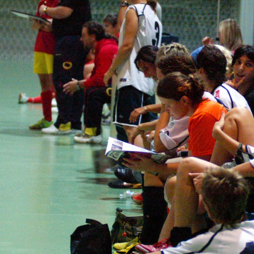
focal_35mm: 640
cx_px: 201
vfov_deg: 2.7
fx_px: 5313
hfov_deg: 2.7
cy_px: 120
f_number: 2.8
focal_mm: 200
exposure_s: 1/350
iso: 3200
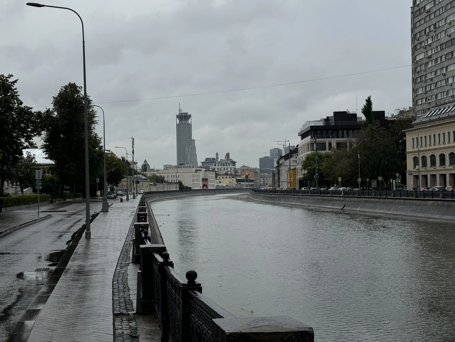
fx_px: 736
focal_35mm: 56
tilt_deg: +2.1
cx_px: 216
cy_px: 164
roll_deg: +1.2
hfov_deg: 34.3
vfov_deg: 26.1
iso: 64
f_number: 1.78
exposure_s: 1/7092
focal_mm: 6.76
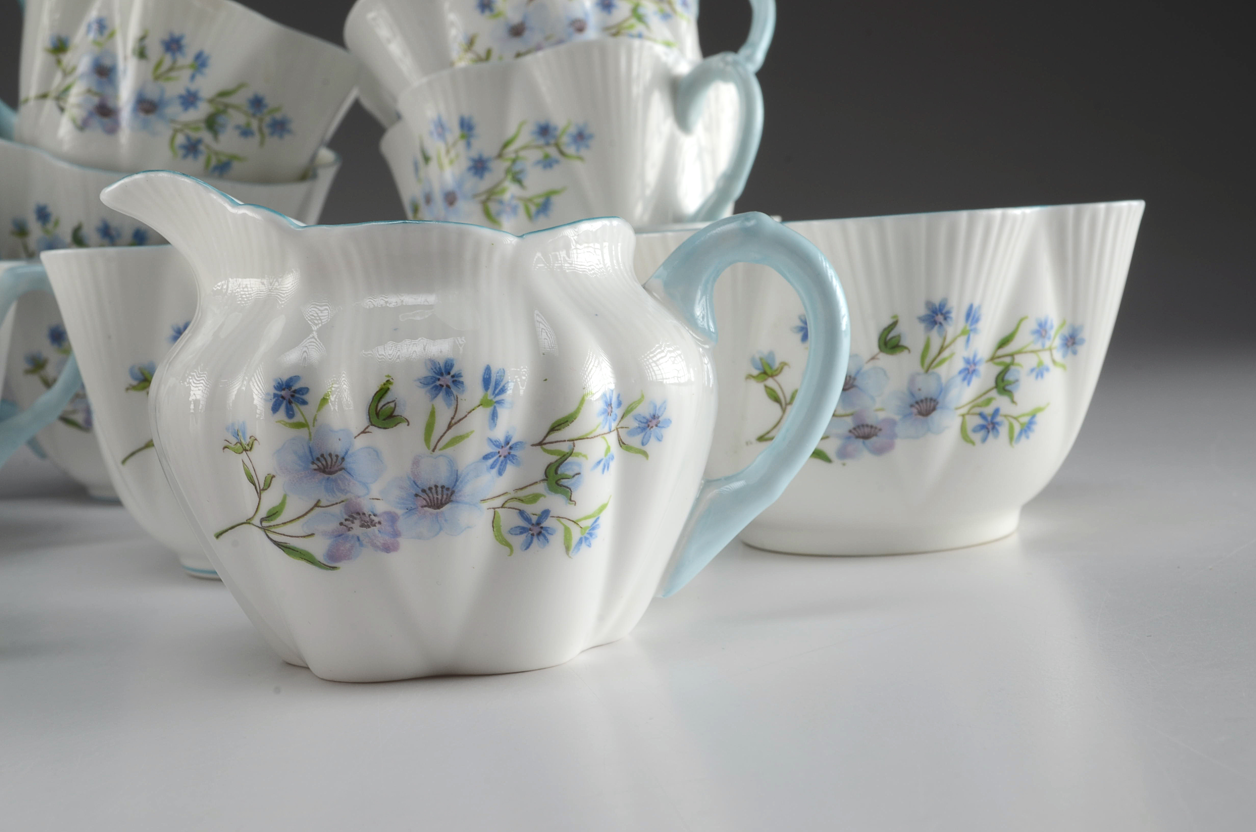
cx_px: 628
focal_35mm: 54
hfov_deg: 36.9
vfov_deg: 25.0
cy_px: 416
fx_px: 1880
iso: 100
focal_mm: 36
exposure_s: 1/80
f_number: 16
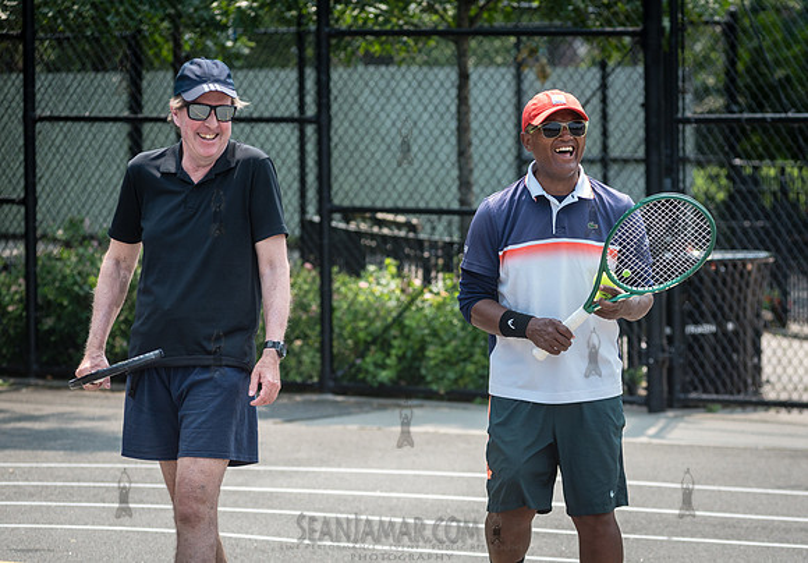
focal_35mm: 184
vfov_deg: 7.7
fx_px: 4184
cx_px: 511
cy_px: 341
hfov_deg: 11.0
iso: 200
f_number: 4.5
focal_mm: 145
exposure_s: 1/1600
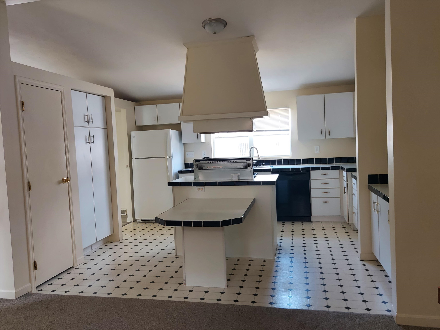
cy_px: 165
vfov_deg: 54.9
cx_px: 220
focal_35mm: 25
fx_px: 318
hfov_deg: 69.4
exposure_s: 1/60.2
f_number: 2
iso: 200
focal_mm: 4.6
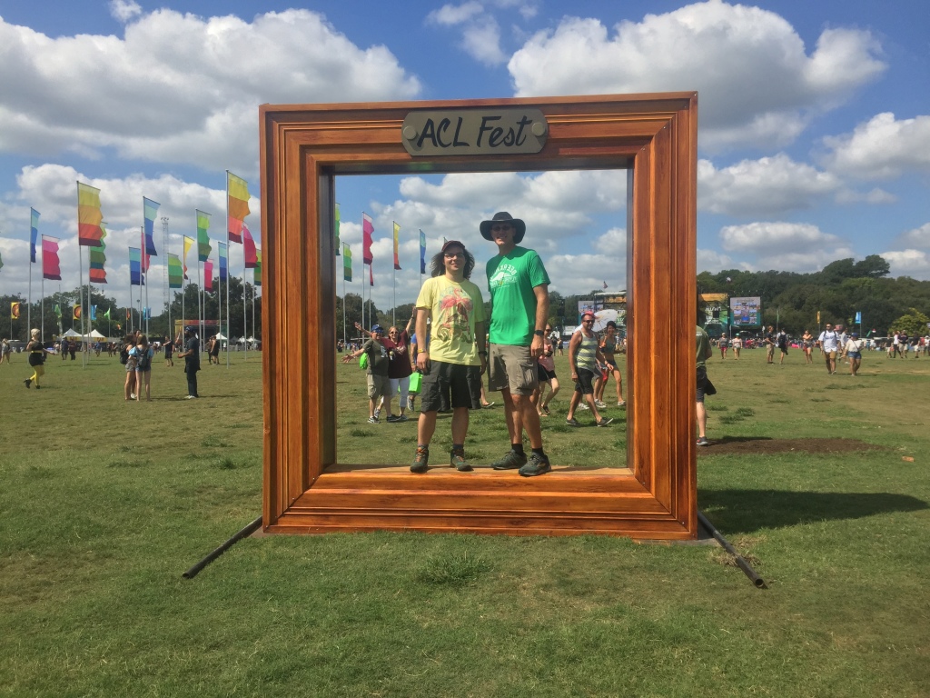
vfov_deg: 48.2
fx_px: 779
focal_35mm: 29
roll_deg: -0.2
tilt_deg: -1.0
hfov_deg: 61.7
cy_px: 349
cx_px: 465
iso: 32
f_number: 2.2
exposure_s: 1/2825
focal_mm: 4.15
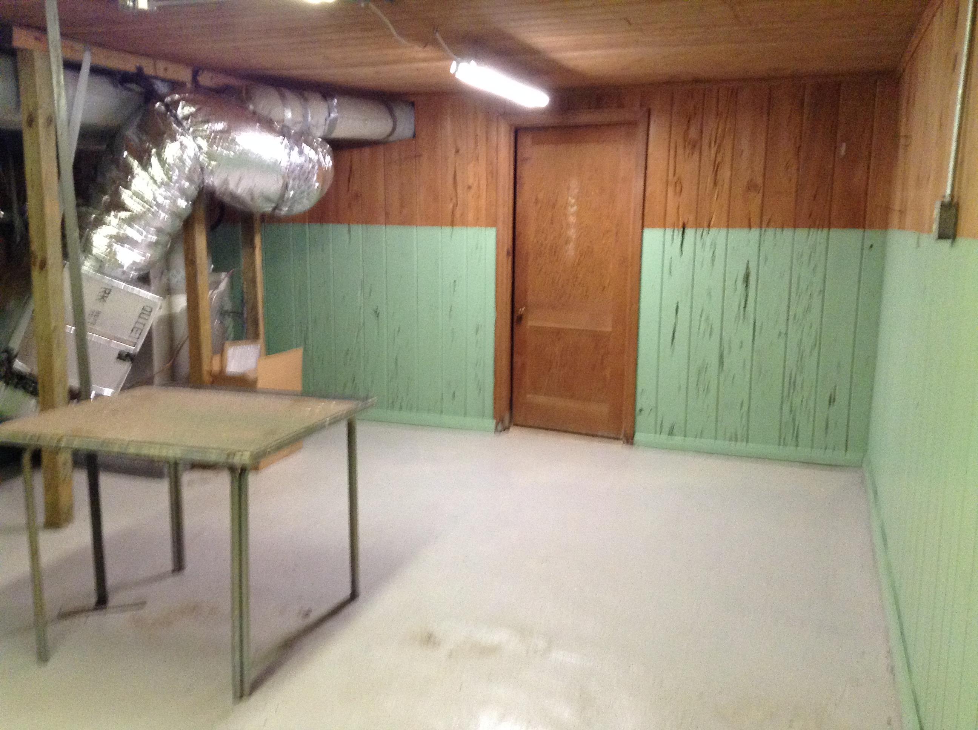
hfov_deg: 55.4
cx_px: 489
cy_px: 365
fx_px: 931
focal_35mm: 33
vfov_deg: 42.8
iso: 250
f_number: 2.4
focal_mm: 3.3
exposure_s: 1/17
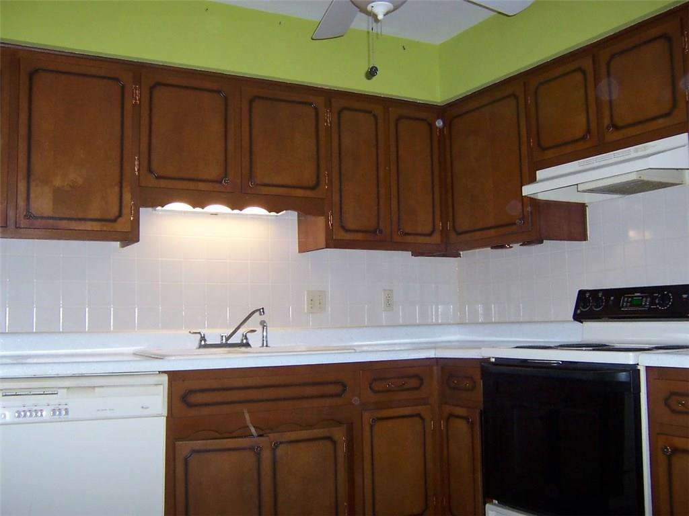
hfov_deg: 51.4
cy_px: 258
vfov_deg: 39.7
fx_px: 717
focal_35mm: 36
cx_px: 344
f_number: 2.8
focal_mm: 5.6
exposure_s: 1/60
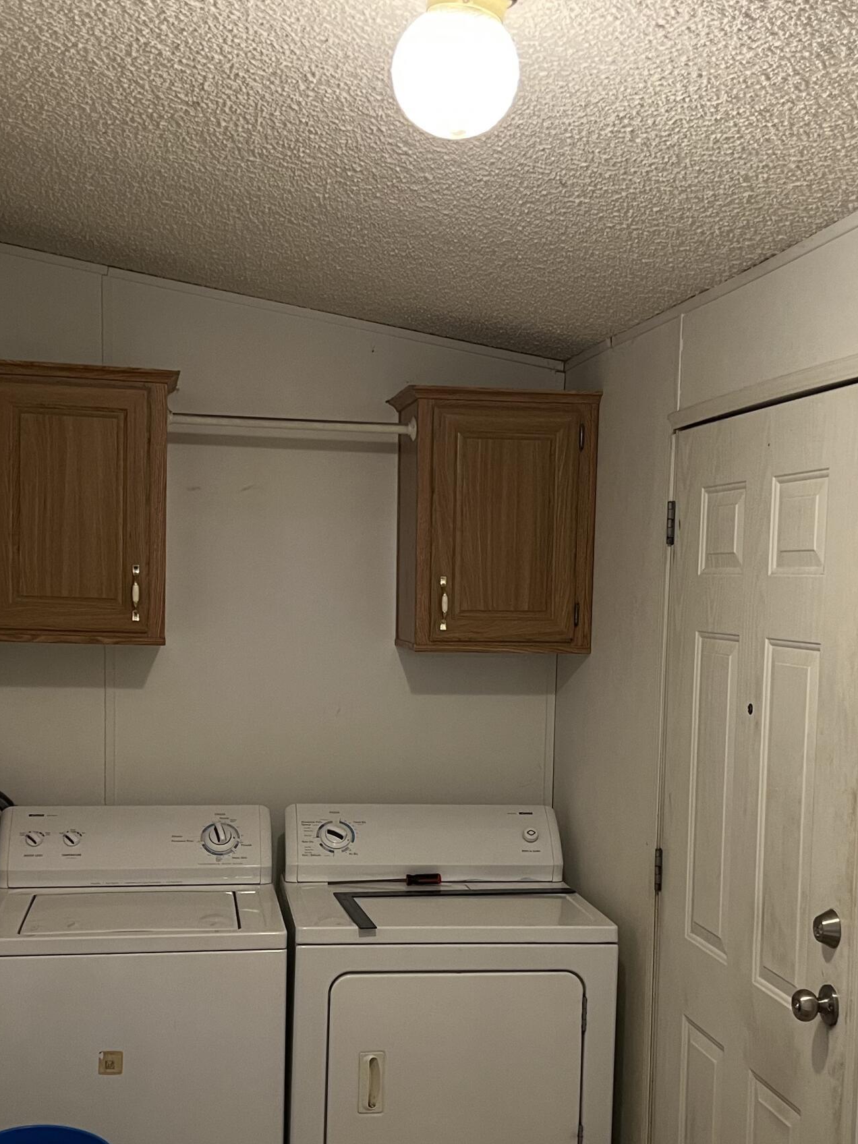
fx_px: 1520
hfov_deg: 31.5
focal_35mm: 46
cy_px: 705
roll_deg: -1.1
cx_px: 434
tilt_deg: -5.5
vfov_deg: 41.0
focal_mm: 5.7
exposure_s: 1/60
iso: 250
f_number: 1.5
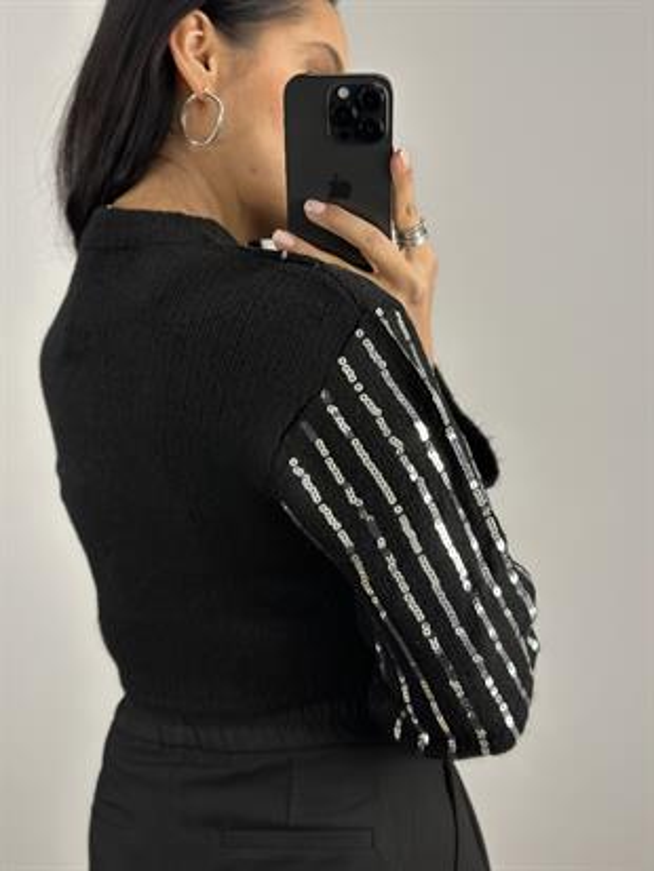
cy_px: 436
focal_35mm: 48
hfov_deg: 30.3
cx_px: 327
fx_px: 1209
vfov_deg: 39.6
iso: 125
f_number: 1.78
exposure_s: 1/50
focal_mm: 6.86
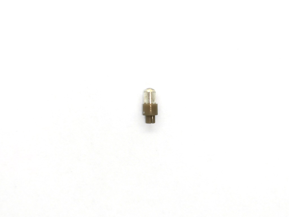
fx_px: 342
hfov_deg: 45.8
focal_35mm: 41
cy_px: 108
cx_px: 144
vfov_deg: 35.1
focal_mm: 3.95
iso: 50
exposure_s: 1/210
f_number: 1.8
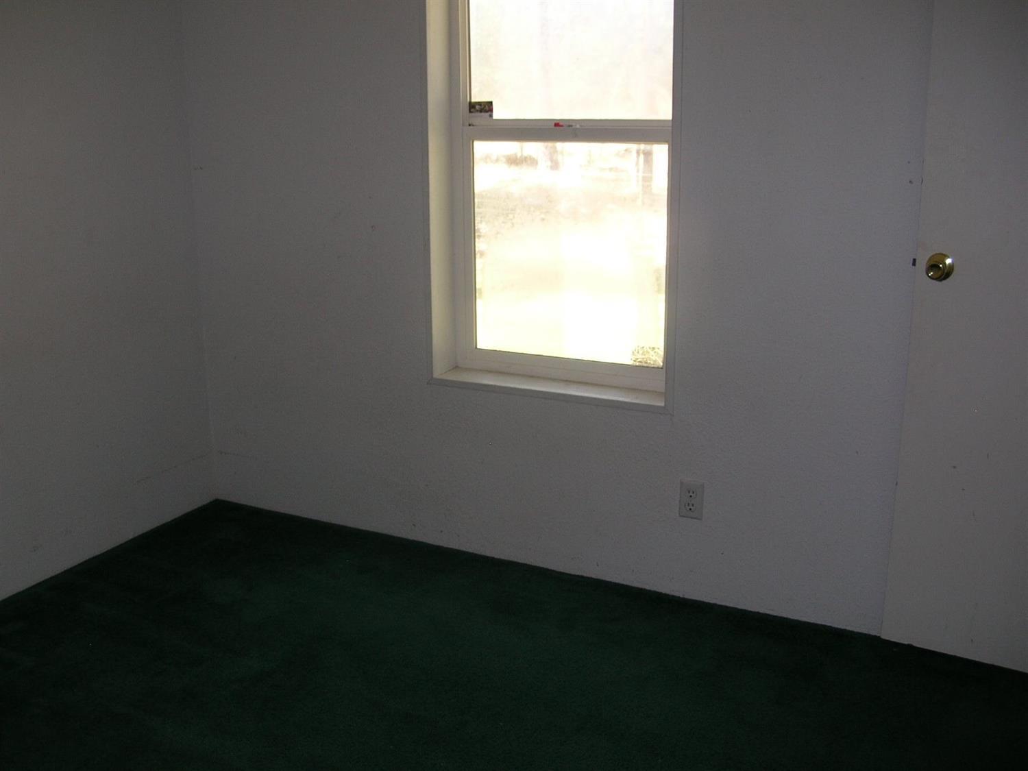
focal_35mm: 36
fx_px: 1069
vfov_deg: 39.7
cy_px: 386
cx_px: 514
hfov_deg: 51.4
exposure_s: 1/30
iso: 50
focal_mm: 6
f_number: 2.7
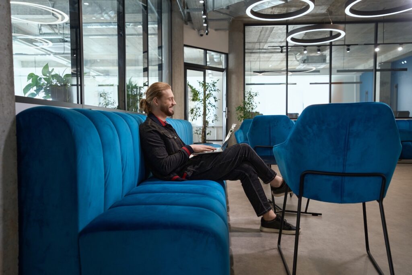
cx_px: 206
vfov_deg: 46.4
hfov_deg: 65.5
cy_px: 138
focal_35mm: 28
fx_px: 320
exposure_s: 1/250
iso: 800
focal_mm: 28
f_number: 2.8
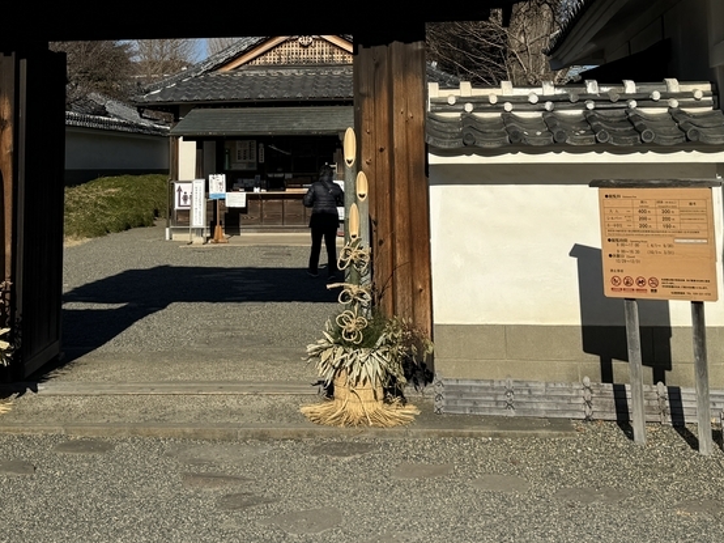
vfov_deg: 27.0
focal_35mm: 52
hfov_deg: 36.8
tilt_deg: +5.3
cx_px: 324
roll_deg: +0.6
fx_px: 1087
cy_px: 55
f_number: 1.78
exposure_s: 1/7937
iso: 80
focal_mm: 6.86
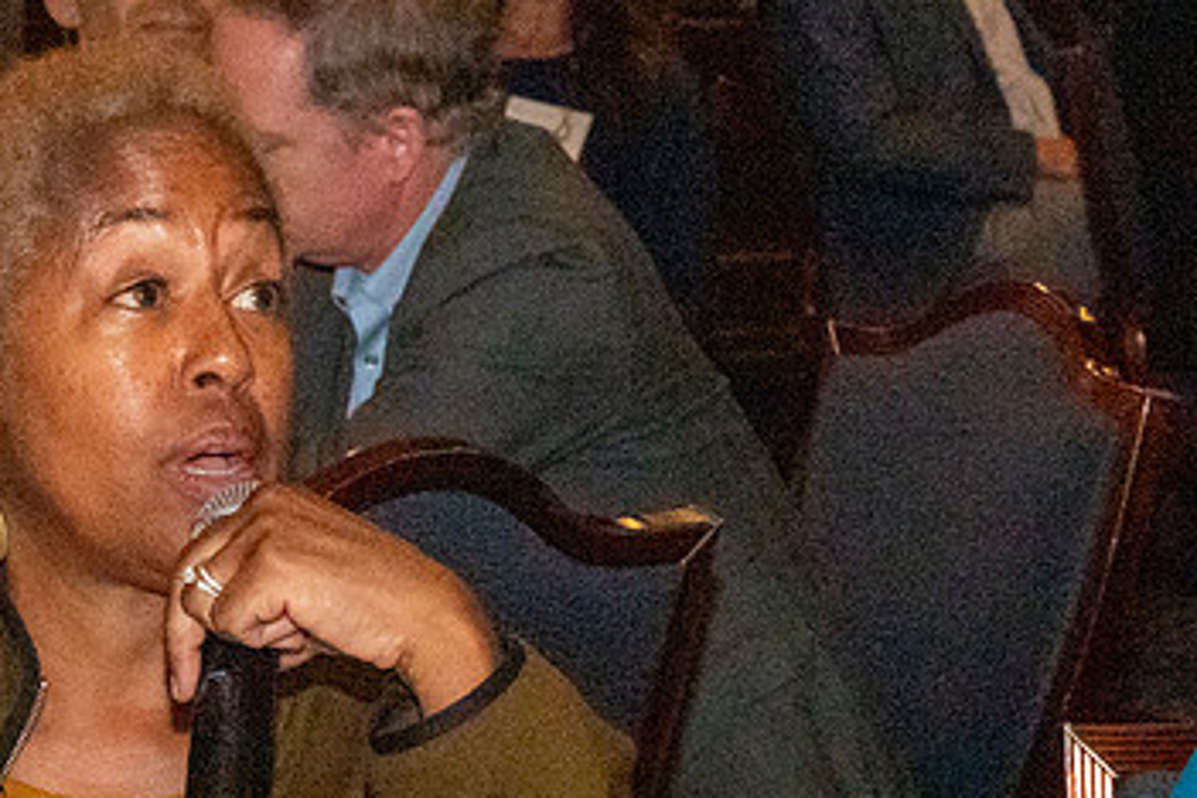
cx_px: 239
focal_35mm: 203
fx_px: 6749
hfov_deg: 10.1
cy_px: 476
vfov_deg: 6.8
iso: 20000
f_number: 14
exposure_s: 1/160
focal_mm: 82
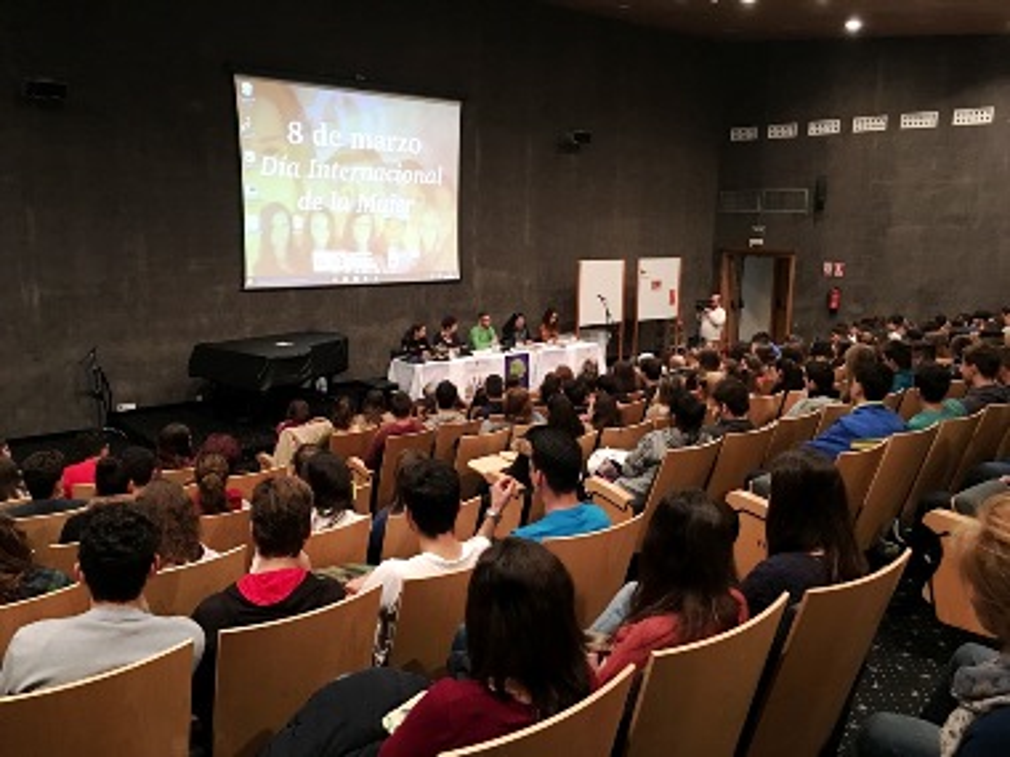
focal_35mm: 29
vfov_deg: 48.2
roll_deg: -1.4
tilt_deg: -10.4
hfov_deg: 61.7
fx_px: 846
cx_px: 505
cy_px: 378
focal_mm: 4.15
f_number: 2.2
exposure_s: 1/8
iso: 125
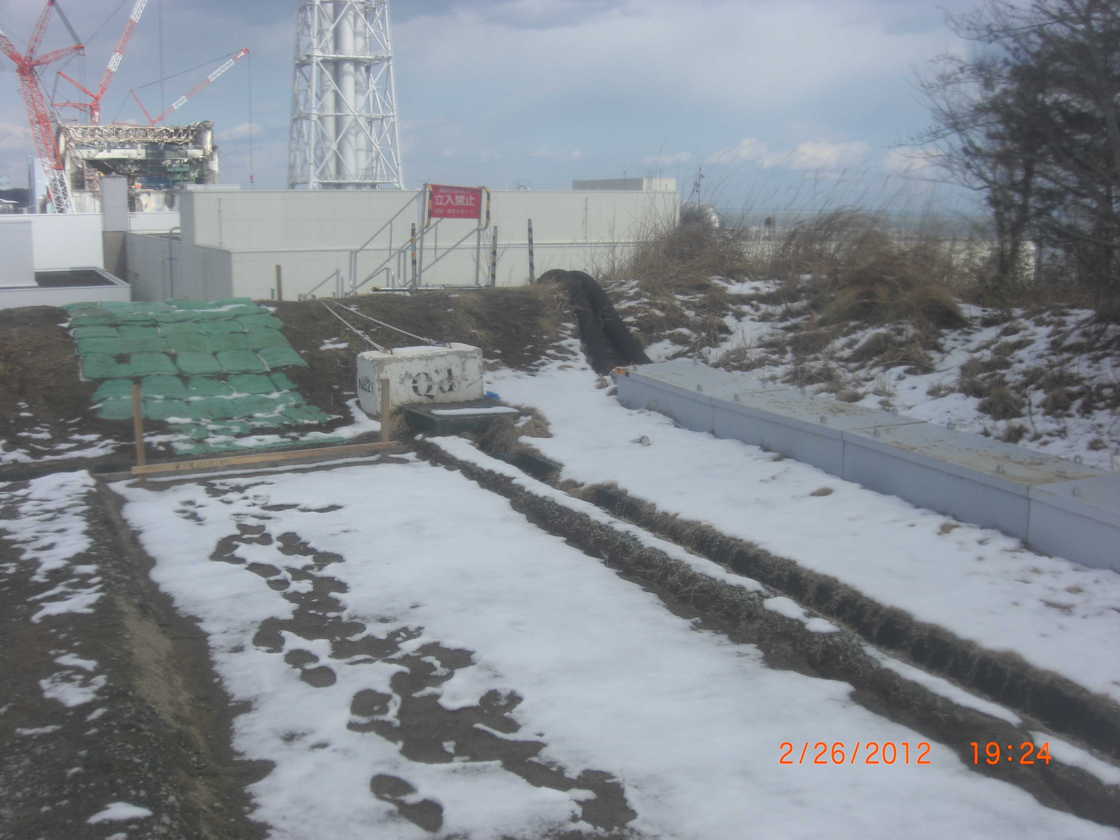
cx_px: 560
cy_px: 420
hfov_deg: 49.0
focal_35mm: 38
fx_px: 1229
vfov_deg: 37.7
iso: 80
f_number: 8
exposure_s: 1/250
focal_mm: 7.9
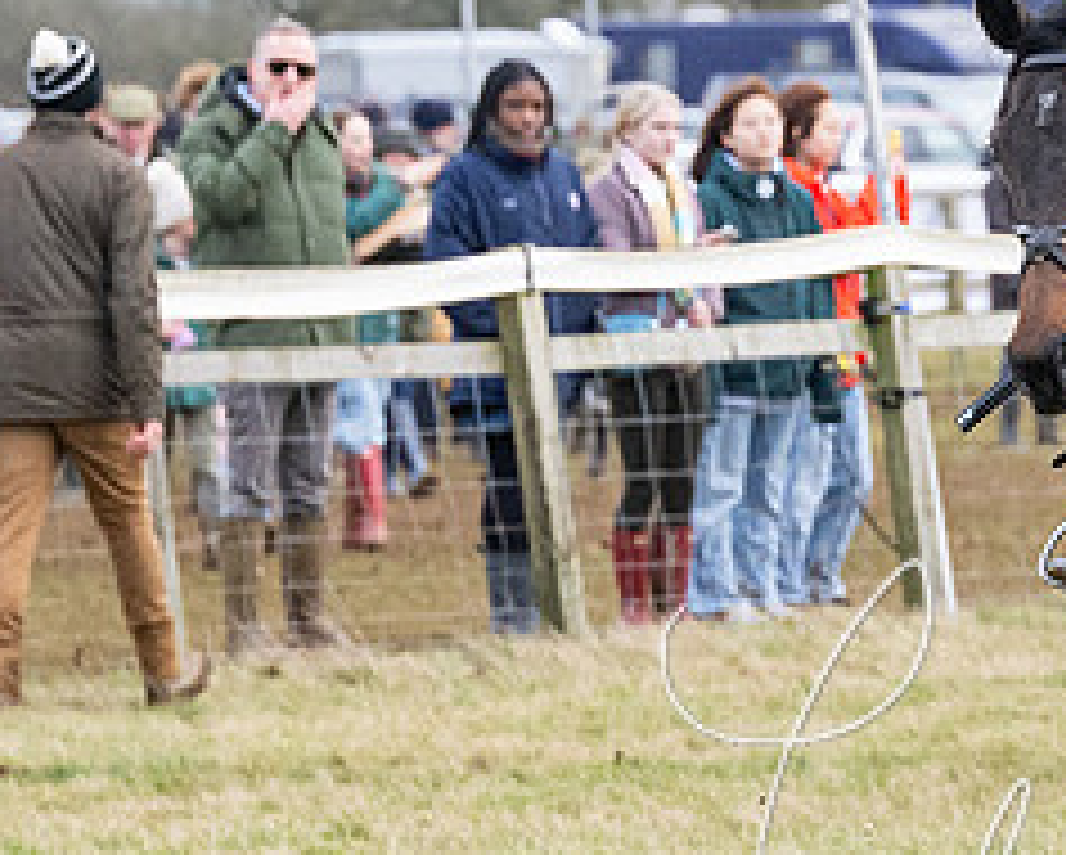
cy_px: 547
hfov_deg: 2.9
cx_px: 1365
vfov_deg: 2.4
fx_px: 20745
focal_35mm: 657
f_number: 4
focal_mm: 120
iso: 800
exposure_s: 1/1250
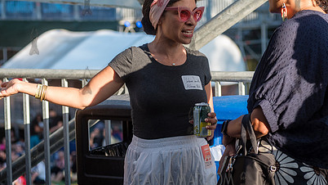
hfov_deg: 17.7
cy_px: 41
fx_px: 1052
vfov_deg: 10.0
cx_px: 192
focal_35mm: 121
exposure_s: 1/800
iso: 500
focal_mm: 80
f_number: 4
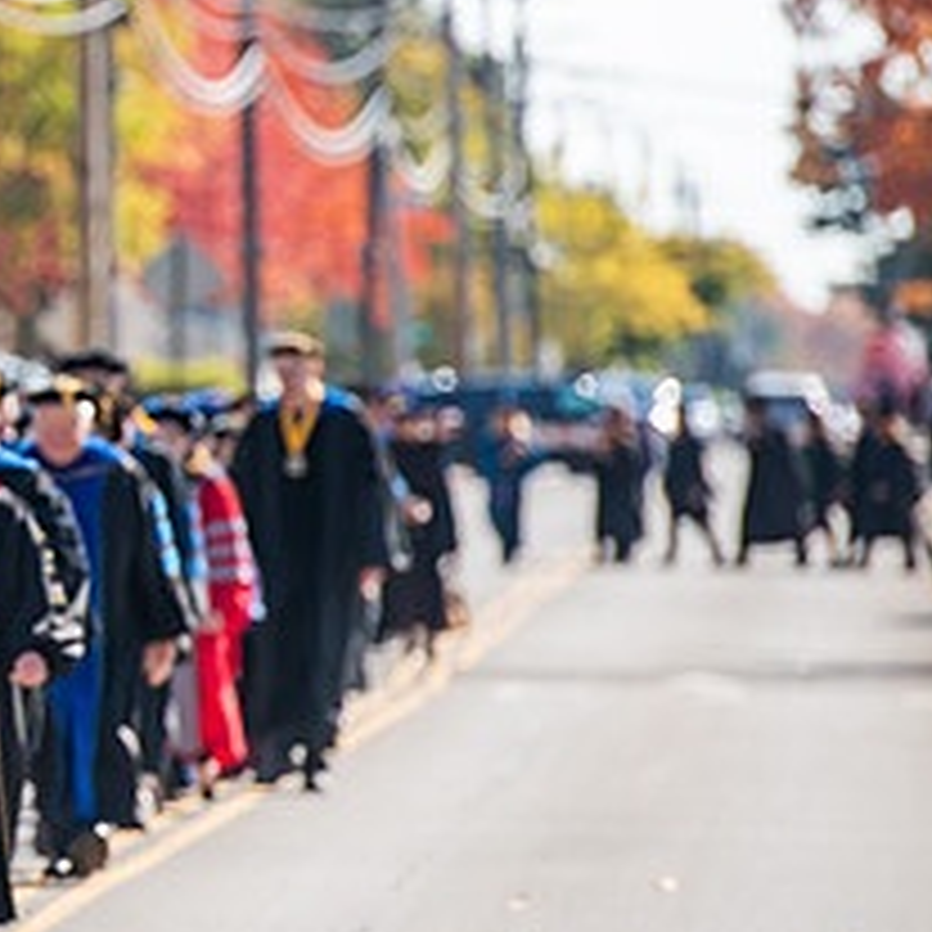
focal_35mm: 476
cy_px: 466
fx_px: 14499
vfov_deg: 3.7
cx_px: -351
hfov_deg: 3.7
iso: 125
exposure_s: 1/640
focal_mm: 200
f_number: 4
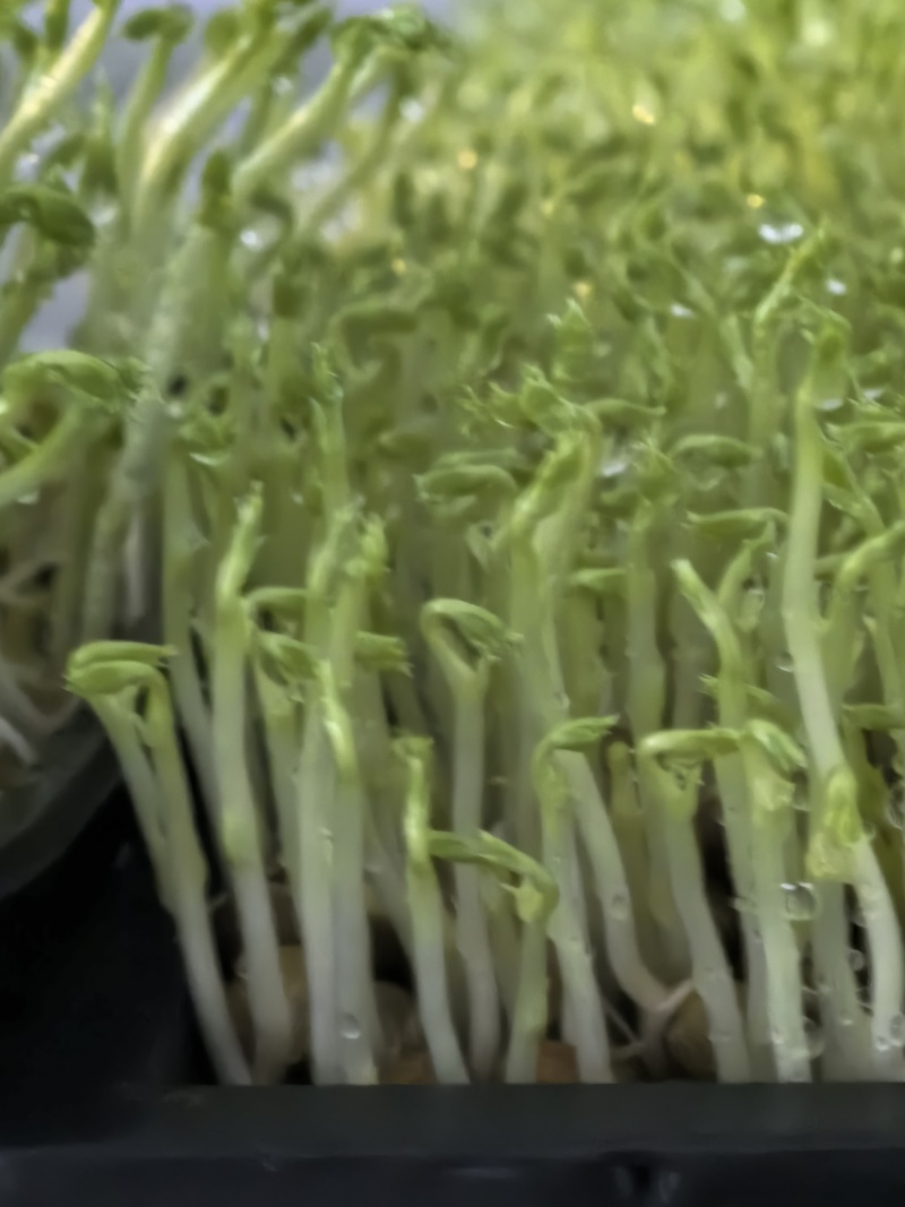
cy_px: 604
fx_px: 4044
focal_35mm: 116
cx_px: 452
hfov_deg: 12.8
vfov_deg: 17.0
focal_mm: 14.6
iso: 12800
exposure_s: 1/12.5
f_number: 3
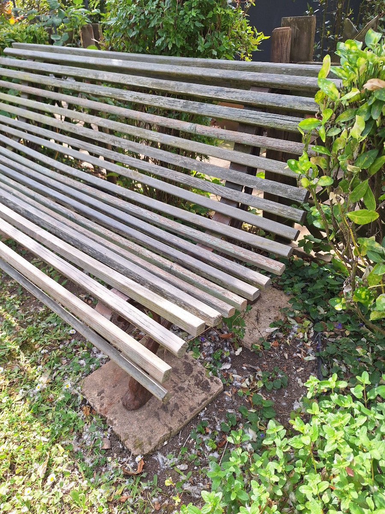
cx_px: 192
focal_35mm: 23
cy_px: 257
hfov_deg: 58.9
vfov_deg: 73.9
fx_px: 341
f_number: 1.8
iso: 40
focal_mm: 5.54
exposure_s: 1/840
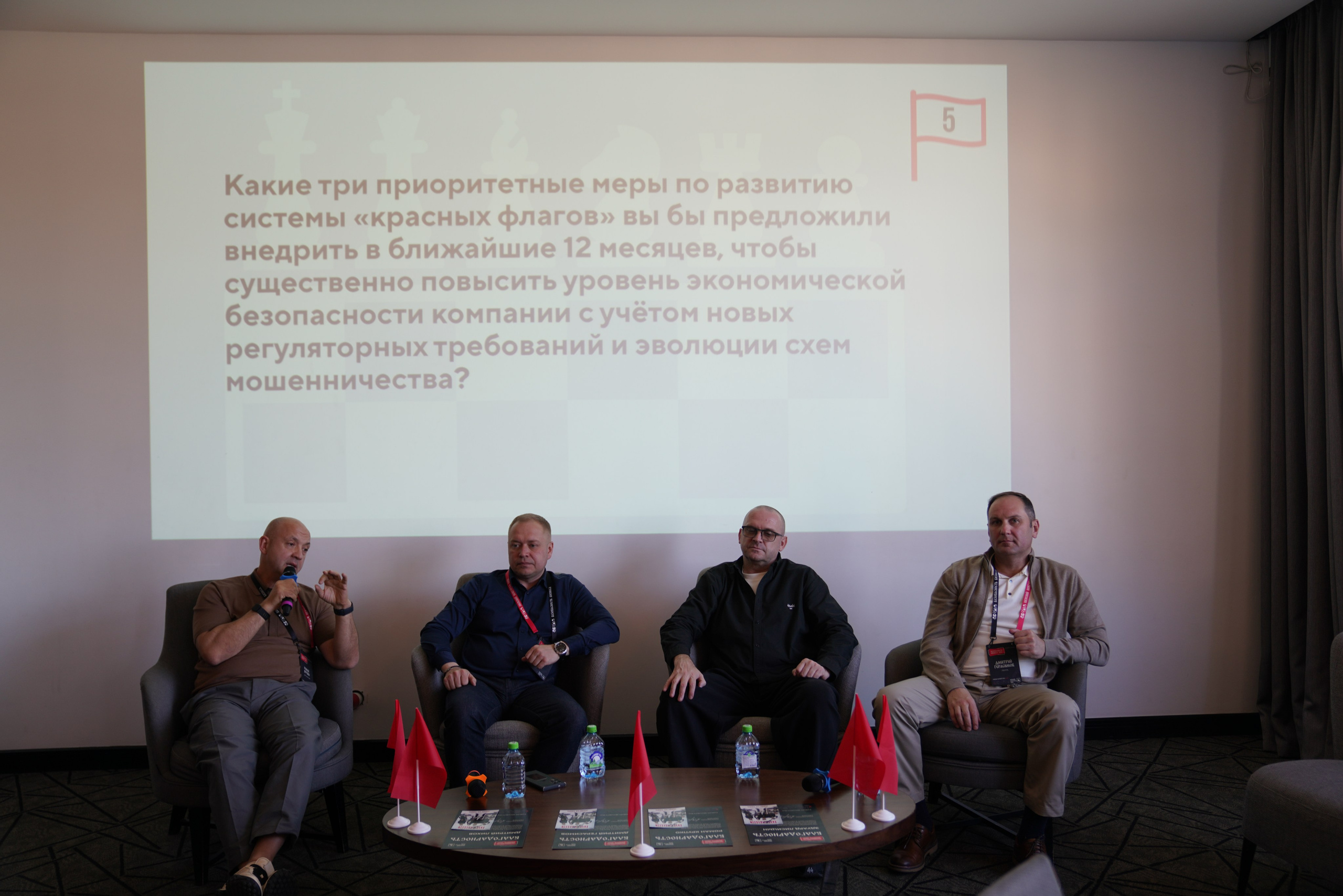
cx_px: 672
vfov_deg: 43.6
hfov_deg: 61.9
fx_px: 1119
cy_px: 448
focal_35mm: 30
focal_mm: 30
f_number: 2.8
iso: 200
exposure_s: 1/60
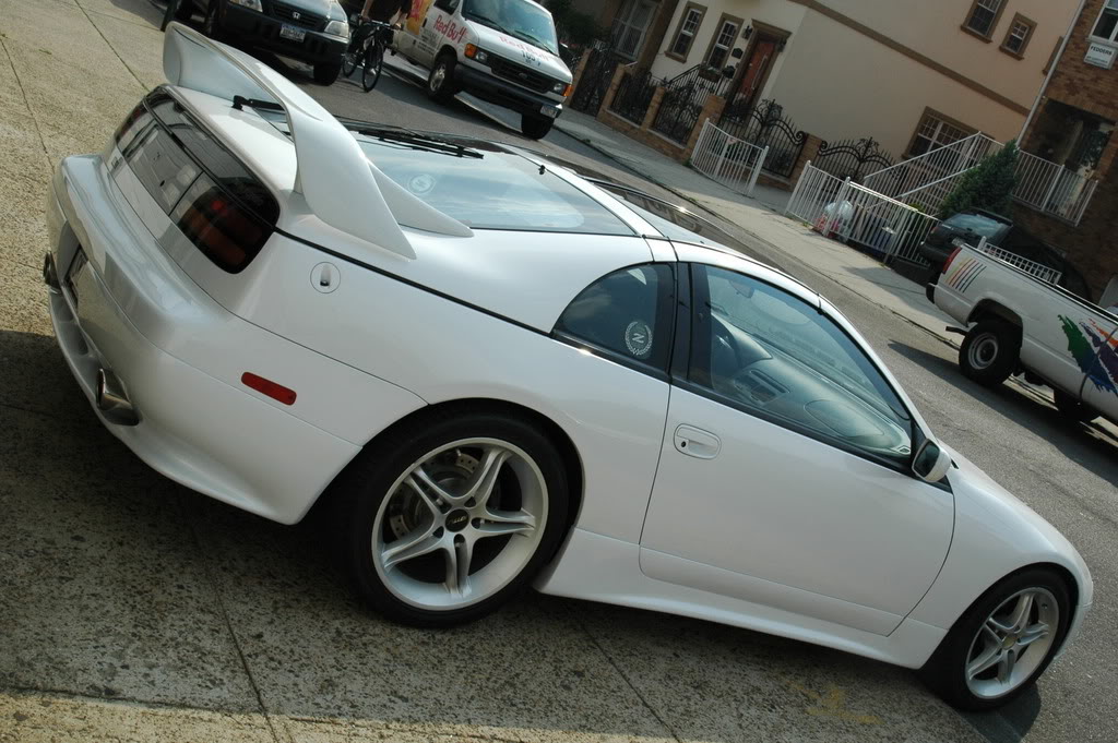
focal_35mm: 42
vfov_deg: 31.8
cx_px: 559
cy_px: 372
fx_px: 1303
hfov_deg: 46.4
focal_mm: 28
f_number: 11
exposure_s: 1/640
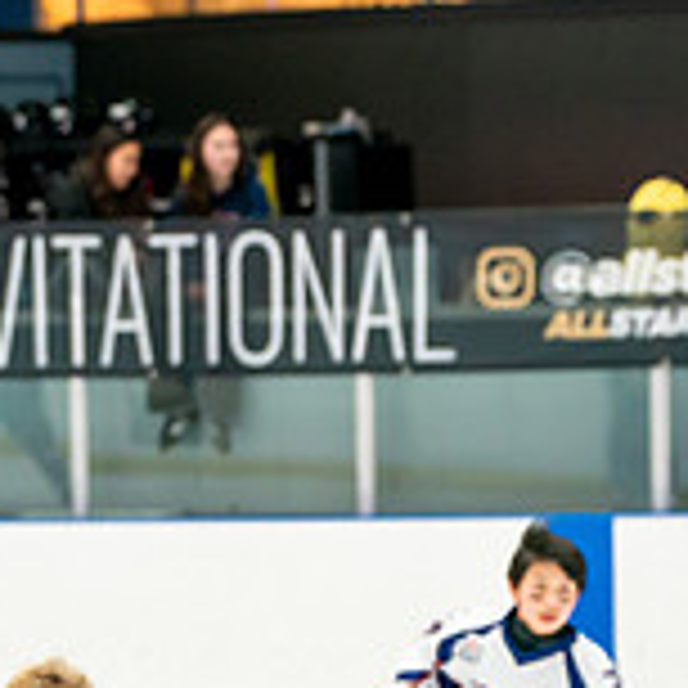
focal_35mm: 294
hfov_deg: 6.0
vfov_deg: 5.9
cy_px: 861
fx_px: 6611
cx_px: 270
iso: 2000
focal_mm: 91
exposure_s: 1/800
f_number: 3.2
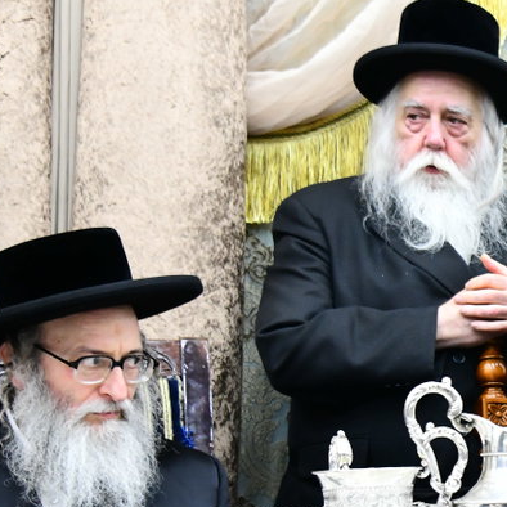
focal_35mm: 166
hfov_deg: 10.2
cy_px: 342
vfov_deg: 10.5
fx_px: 2751
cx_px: 760
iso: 2500
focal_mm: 55
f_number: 5.6
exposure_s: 1/125
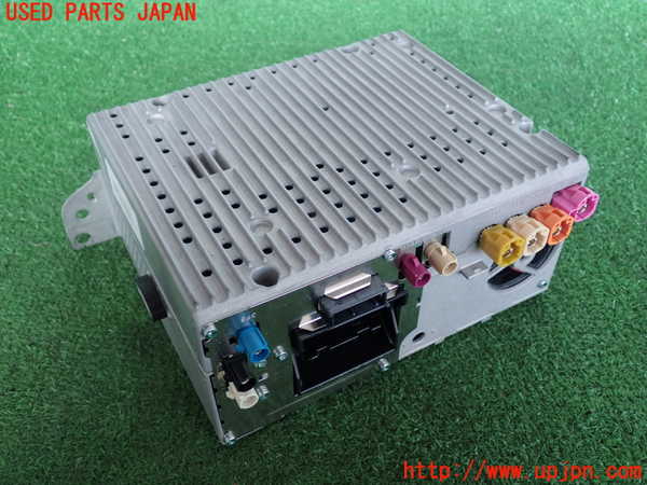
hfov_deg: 51.4
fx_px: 673
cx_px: 324
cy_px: 242
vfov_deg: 39.7
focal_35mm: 36
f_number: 2.5
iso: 200
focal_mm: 6.37
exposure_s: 1/60
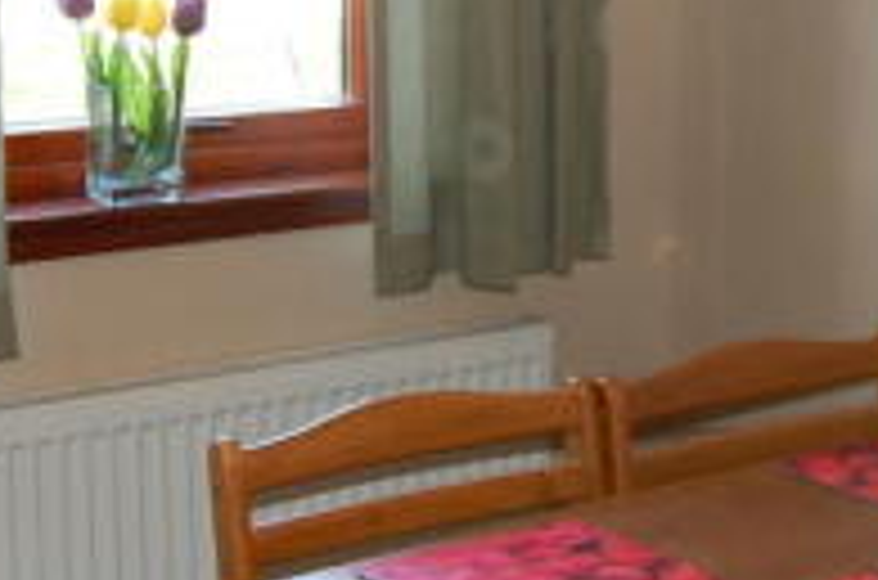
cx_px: 617
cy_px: 133
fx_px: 2214
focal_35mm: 91
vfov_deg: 14.9
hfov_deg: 22.3
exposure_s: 1/60
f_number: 3.5
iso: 400
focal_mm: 18
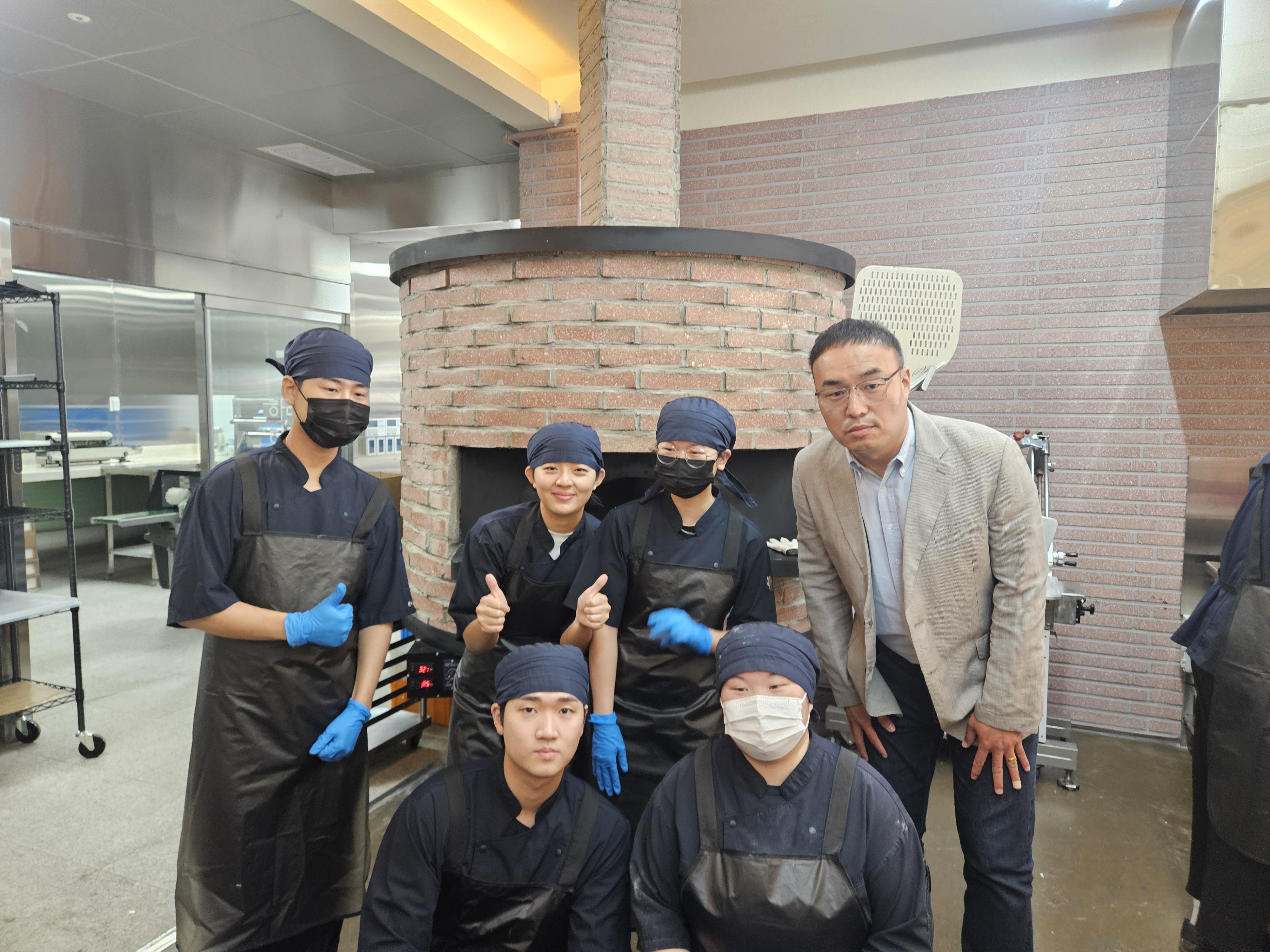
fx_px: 844
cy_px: 476
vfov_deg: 58.9
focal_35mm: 23
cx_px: 635
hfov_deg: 73.9
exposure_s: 1/120
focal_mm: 5.4
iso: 500
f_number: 1.8
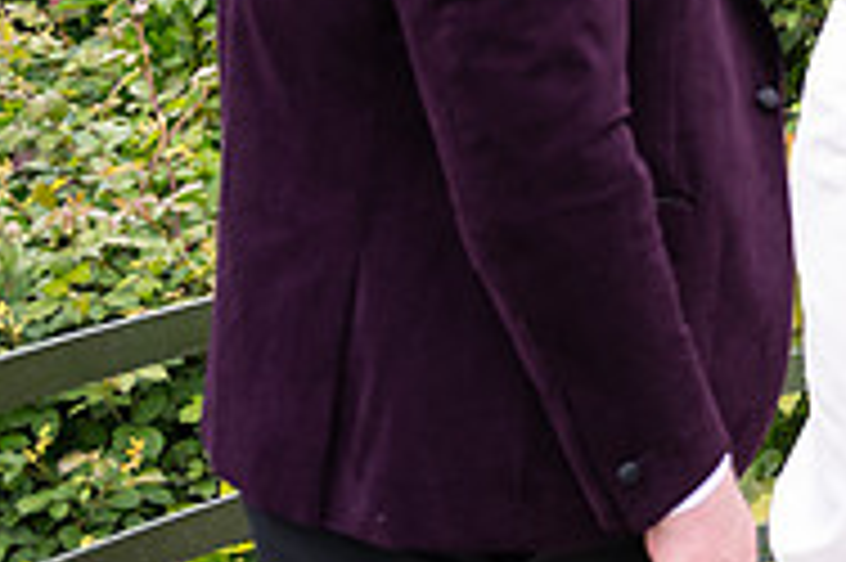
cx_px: 1228
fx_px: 2536
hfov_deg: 17.3
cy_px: -29
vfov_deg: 12.5
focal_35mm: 108
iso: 250
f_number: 3.5
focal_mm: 35
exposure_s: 1/1250
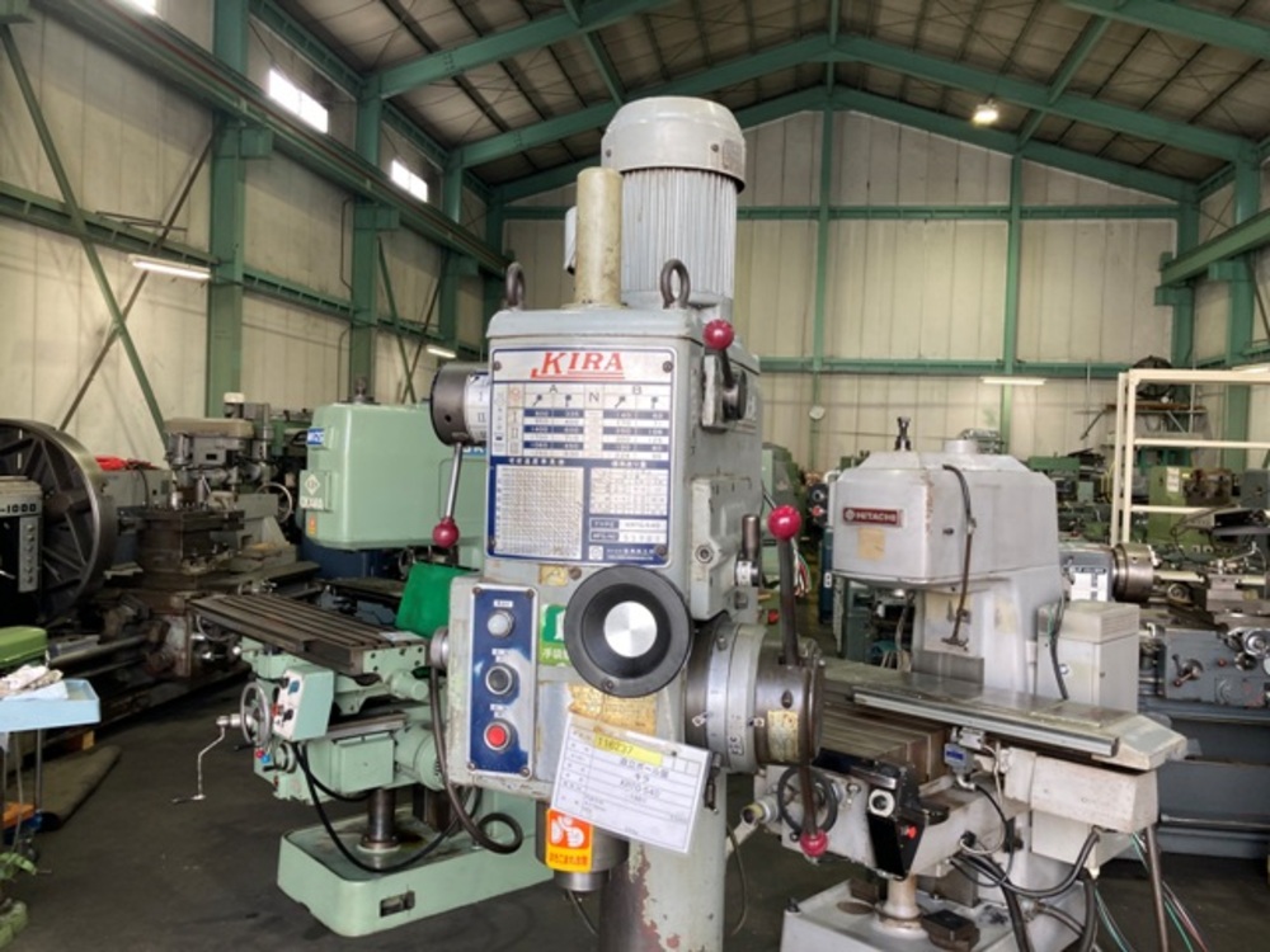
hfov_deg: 63.4
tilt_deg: -2.1
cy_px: 476
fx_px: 1027
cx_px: 635
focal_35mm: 28
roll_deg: -3.1
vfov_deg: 49.7
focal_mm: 3.99
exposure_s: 1/120
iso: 64
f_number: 1.8
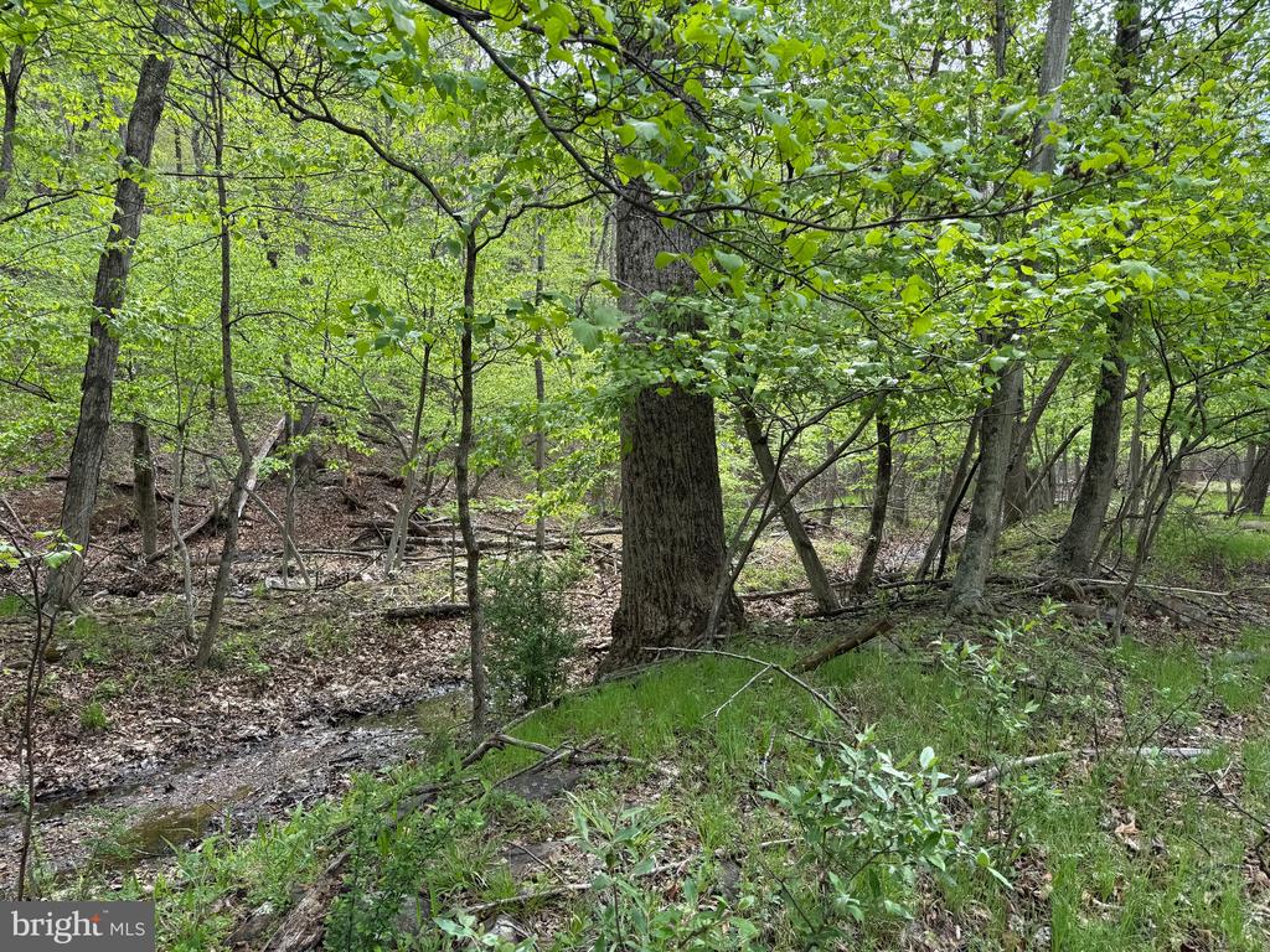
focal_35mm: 24
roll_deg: +0.9
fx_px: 881
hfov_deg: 71.6
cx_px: 635
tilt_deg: -2.1
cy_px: 476
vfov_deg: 56.8
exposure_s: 1/765
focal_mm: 6.76
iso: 80
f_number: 1.78
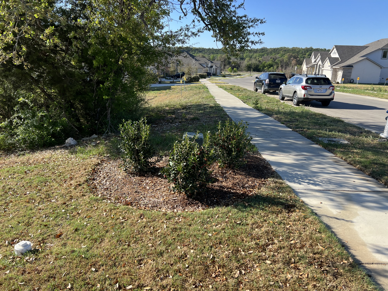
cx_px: 194
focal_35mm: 26
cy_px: 146
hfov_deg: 67.3
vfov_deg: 53.1
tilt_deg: -19.6
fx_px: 291
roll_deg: -1.2
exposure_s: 1/1698
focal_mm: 5.7
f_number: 1.5
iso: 50
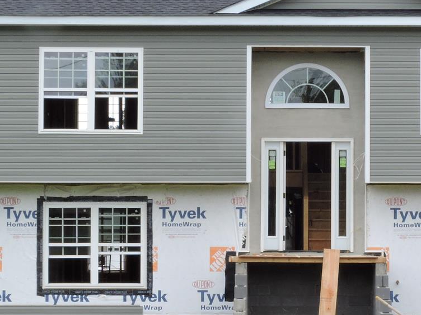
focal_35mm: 109
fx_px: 1326
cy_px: 173
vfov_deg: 13.6
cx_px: 304
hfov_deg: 18.0
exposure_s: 1/100
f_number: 7.6
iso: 100
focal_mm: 7.2
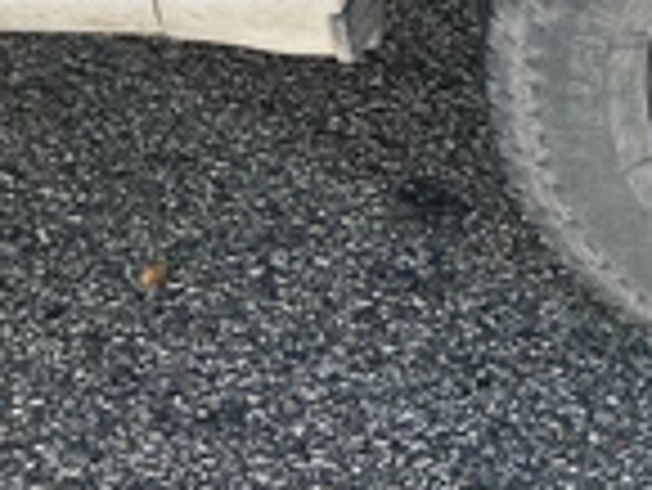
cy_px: -99
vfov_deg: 17.6
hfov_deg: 22.2
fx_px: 1508
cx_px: 818
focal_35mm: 80
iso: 25
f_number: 1.8
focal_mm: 3
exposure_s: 1/816
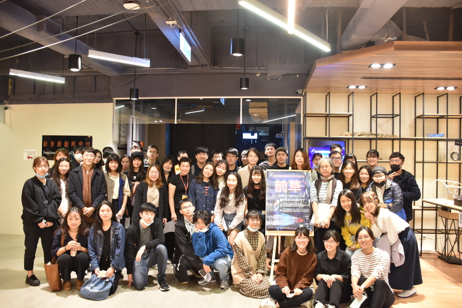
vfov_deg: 47.9
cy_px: 154
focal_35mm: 27
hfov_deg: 67.4
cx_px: 231
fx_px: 346
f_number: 3.5
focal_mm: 18
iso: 800
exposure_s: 1/25
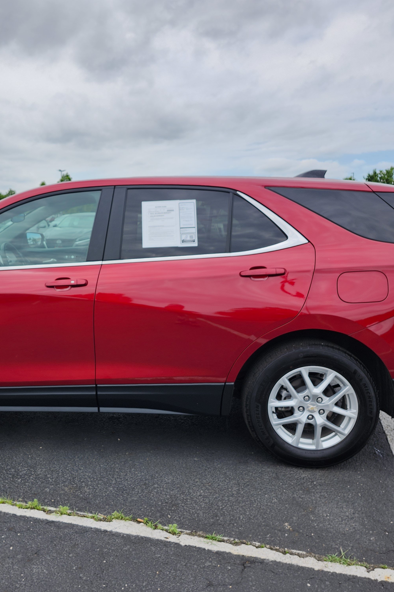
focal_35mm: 32
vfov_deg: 58.7
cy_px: 297
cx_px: 107
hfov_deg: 40.2
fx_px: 525
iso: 25
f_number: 1.8
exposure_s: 1/1084
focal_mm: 5.54
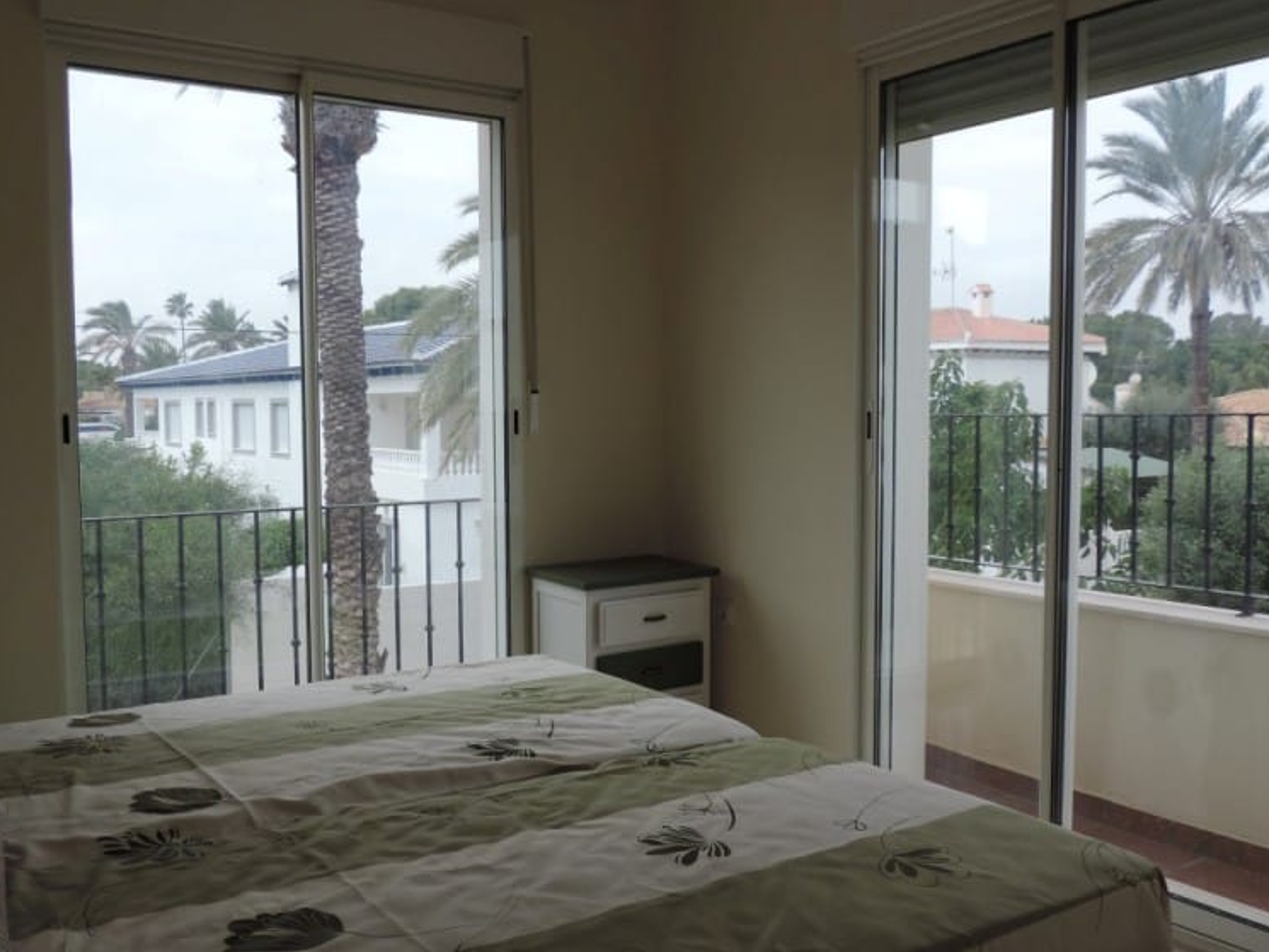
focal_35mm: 34
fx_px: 1247
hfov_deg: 53.9
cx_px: 622
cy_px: 489
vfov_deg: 41.8
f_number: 3.2
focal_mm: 5.8
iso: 80
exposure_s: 1/250
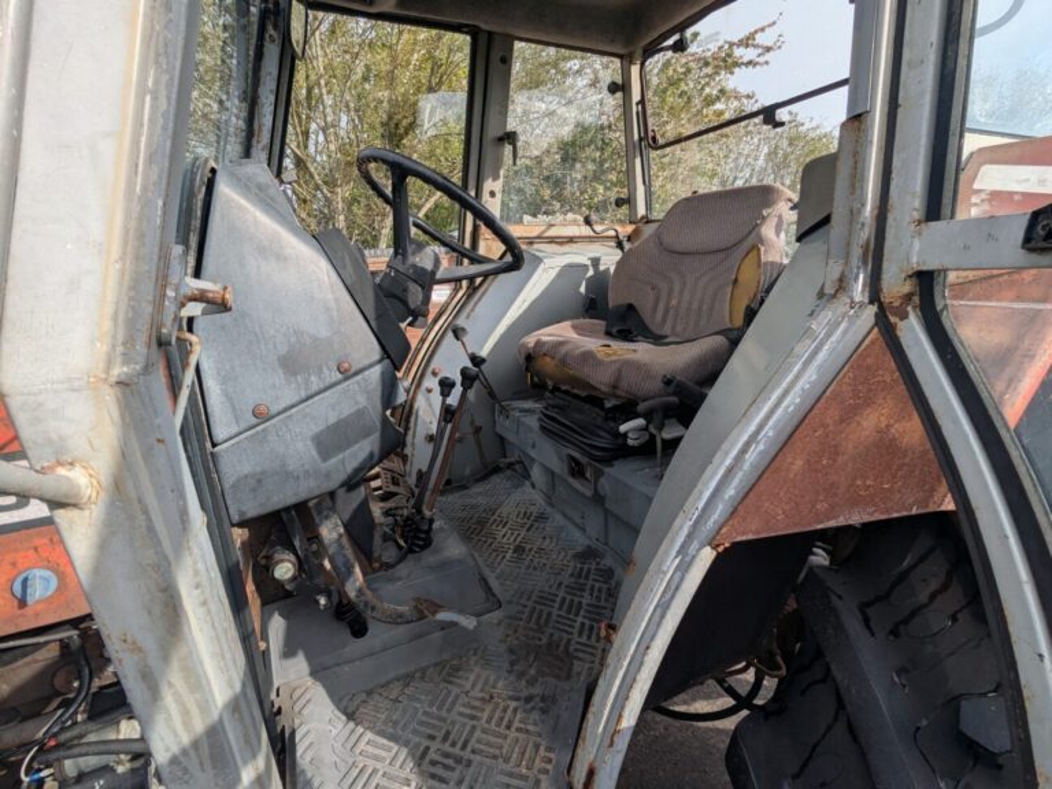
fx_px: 486
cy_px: 394
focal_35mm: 16
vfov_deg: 78.1
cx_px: 526
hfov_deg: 94.5
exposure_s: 1/738
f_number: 2.2
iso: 41
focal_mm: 2.35
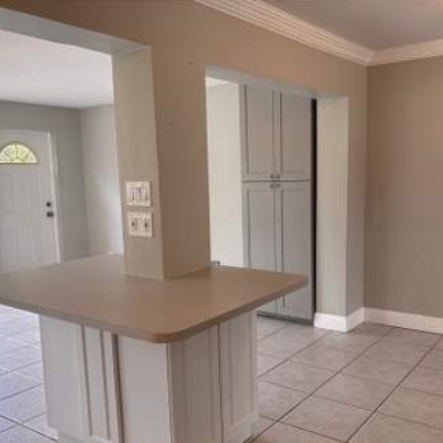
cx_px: 239
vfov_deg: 48.4
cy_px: 245
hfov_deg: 48.4
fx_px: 492
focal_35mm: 34
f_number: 1.6
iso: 80
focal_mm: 5.96
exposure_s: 1/120
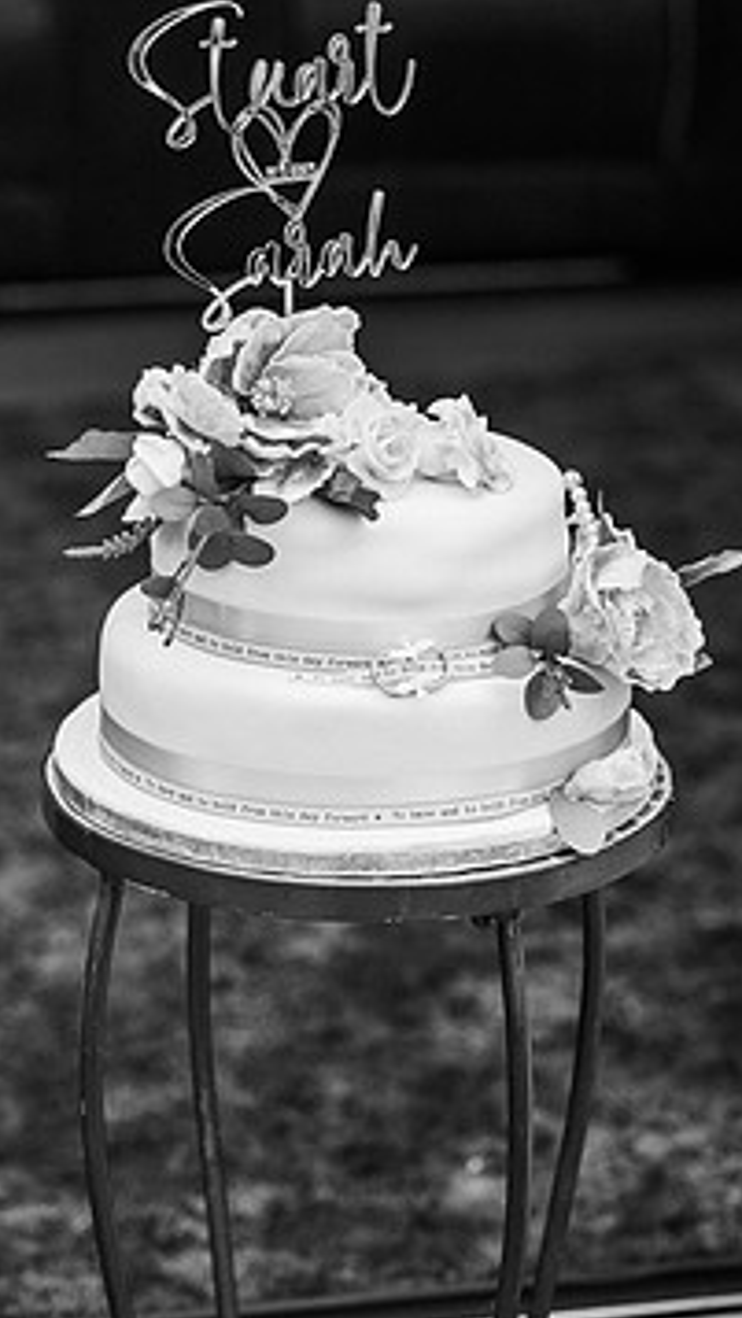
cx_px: 216
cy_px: 528
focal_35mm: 112
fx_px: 3915
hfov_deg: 10.8
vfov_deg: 19.1
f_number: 4
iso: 100
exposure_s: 1/320
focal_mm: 85
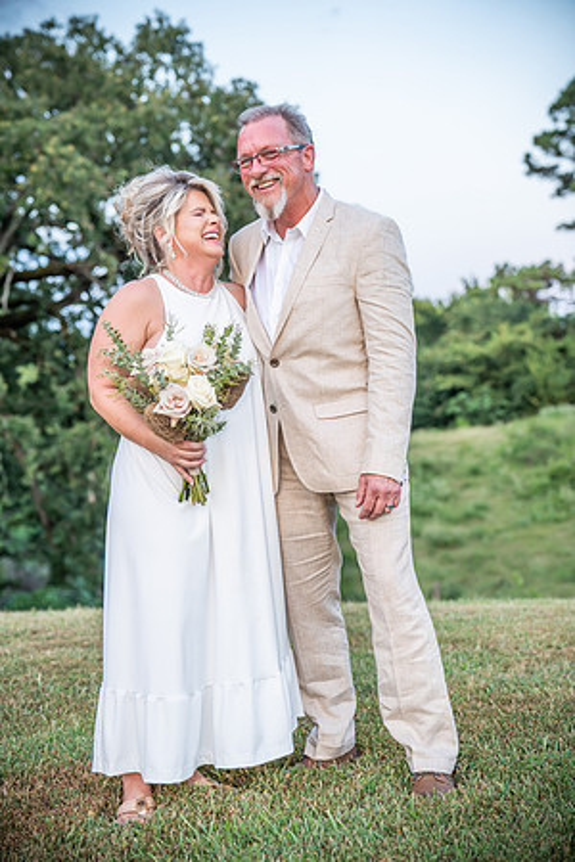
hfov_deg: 26.0
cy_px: 431
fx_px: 1246
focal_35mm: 52
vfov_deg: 38.2
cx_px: 288
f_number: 2.8
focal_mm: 52
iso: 400
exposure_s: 1/125
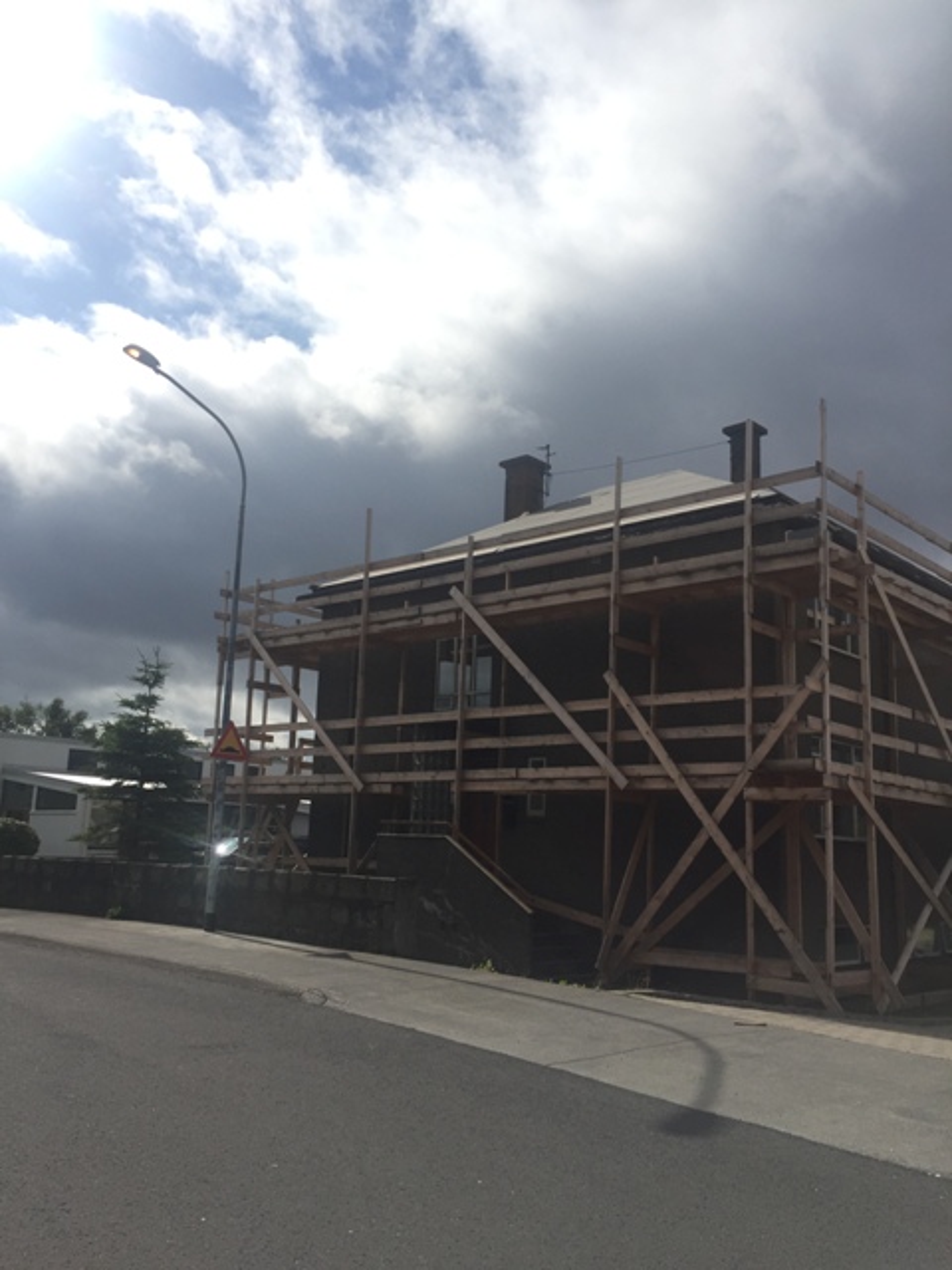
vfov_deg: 61.7
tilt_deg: +12.2
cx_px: 476
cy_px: 635
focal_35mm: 29
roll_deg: -1.8
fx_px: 1063
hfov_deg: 48.2
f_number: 2.2
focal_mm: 4.15
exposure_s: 1/3968
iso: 32
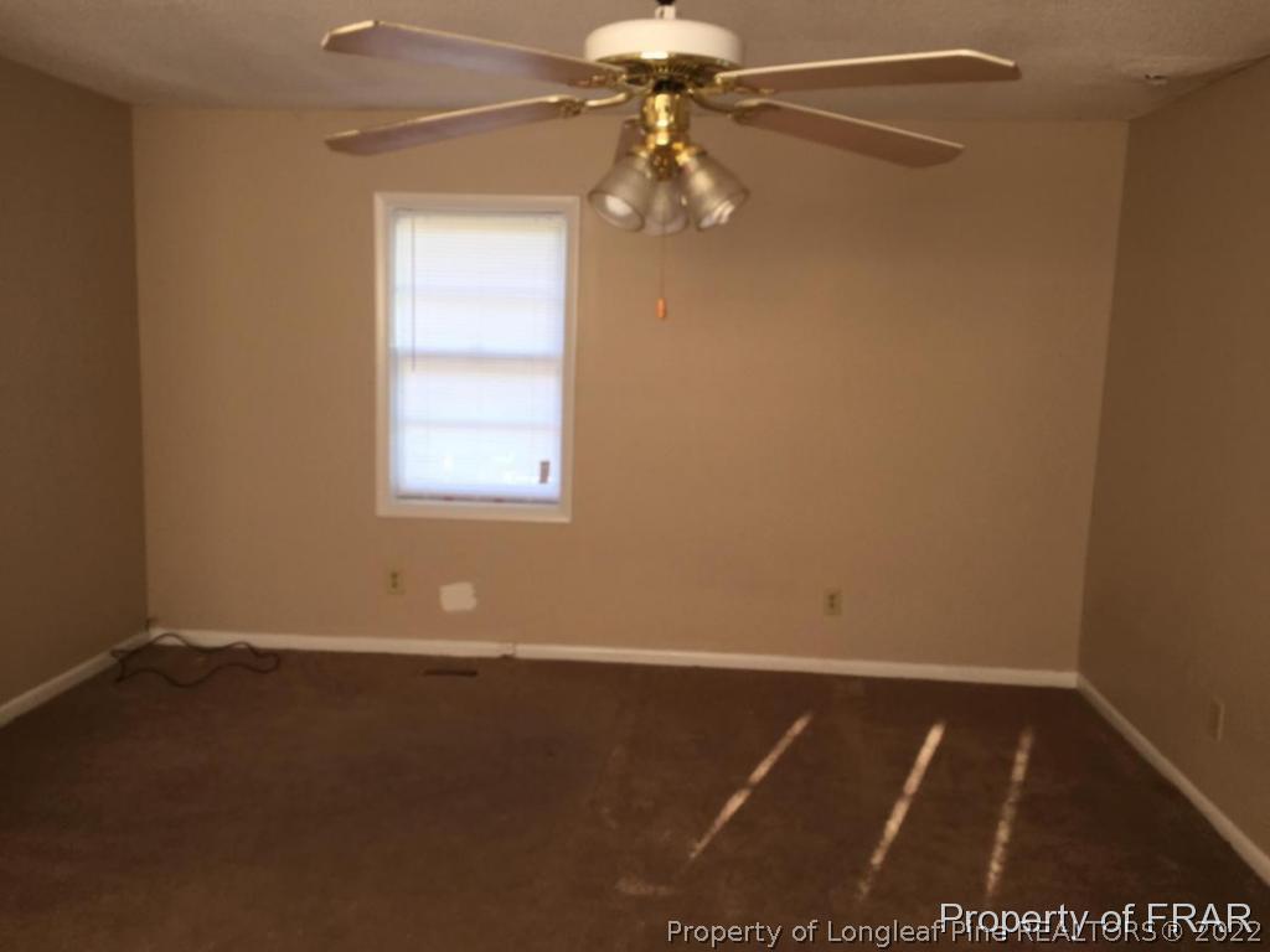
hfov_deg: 61.7
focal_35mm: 29
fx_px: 1064
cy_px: 476
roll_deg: -1.8
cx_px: 635
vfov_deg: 48.2
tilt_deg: -8.0
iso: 32
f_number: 2.2
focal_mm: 4.15
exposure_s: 1/35
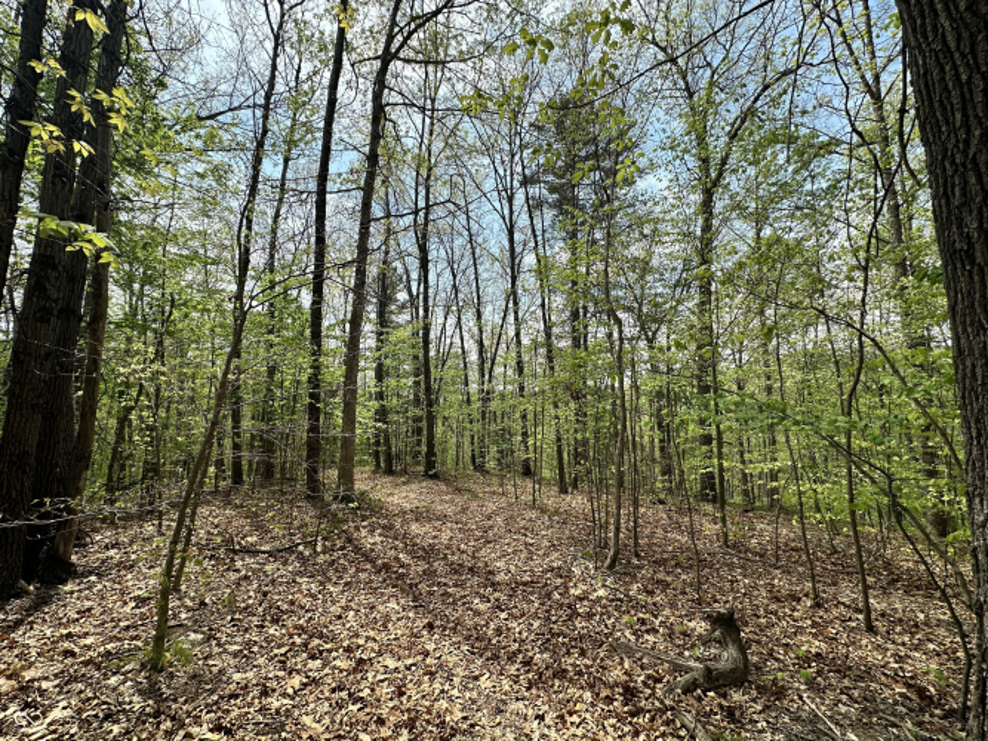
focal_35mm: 14
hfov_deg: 102.1
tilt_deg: +6.2
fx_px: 400
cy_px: 370
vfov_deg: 85.7
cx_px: 494
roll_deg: +0.4
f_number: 2.2
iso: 40
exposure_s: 1/910
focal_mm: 2.22
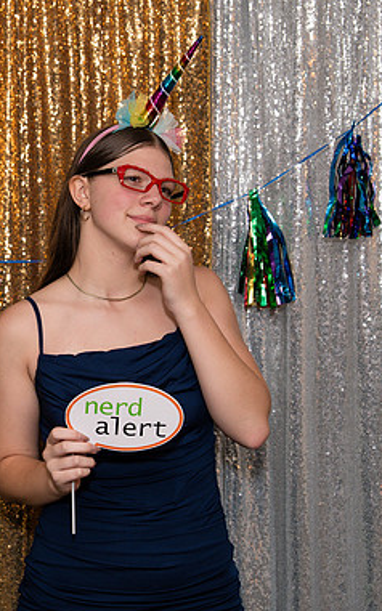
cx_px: -2
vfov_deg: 27.1
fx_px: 1266
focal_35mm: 76
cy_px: 306
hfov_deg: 16.8
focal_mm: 49
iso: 400
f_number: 4
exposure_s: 1/250
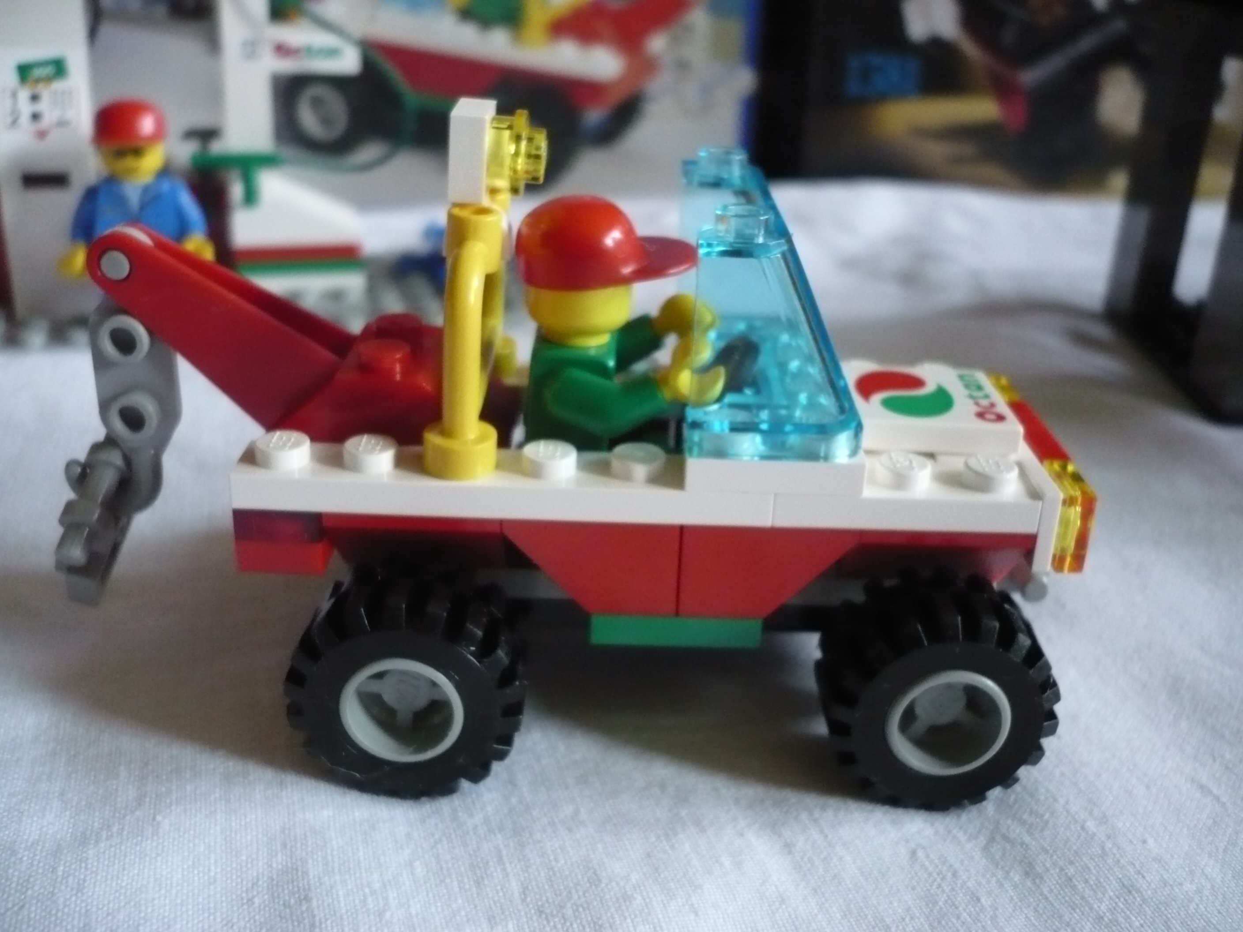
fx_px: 1257
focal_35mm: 35
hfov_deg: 52.6
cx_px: 622
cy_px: 466
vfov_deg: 40.7
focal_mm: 5.8
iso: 400
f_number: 2.8
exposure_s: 1/50
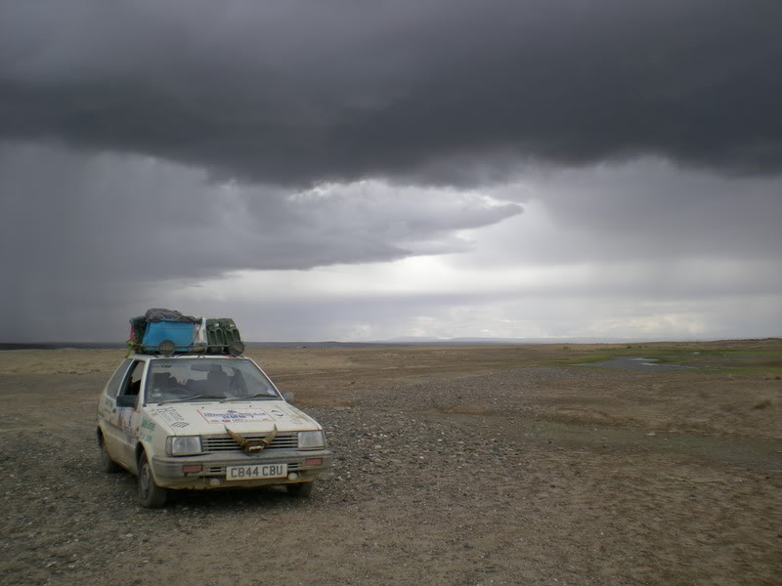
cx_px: 391
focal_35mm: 38
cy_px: 293
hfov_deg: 49.0
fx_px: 858
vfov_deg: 37.7
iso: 50
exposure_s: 1/180
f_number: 4.6
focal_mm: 6.3
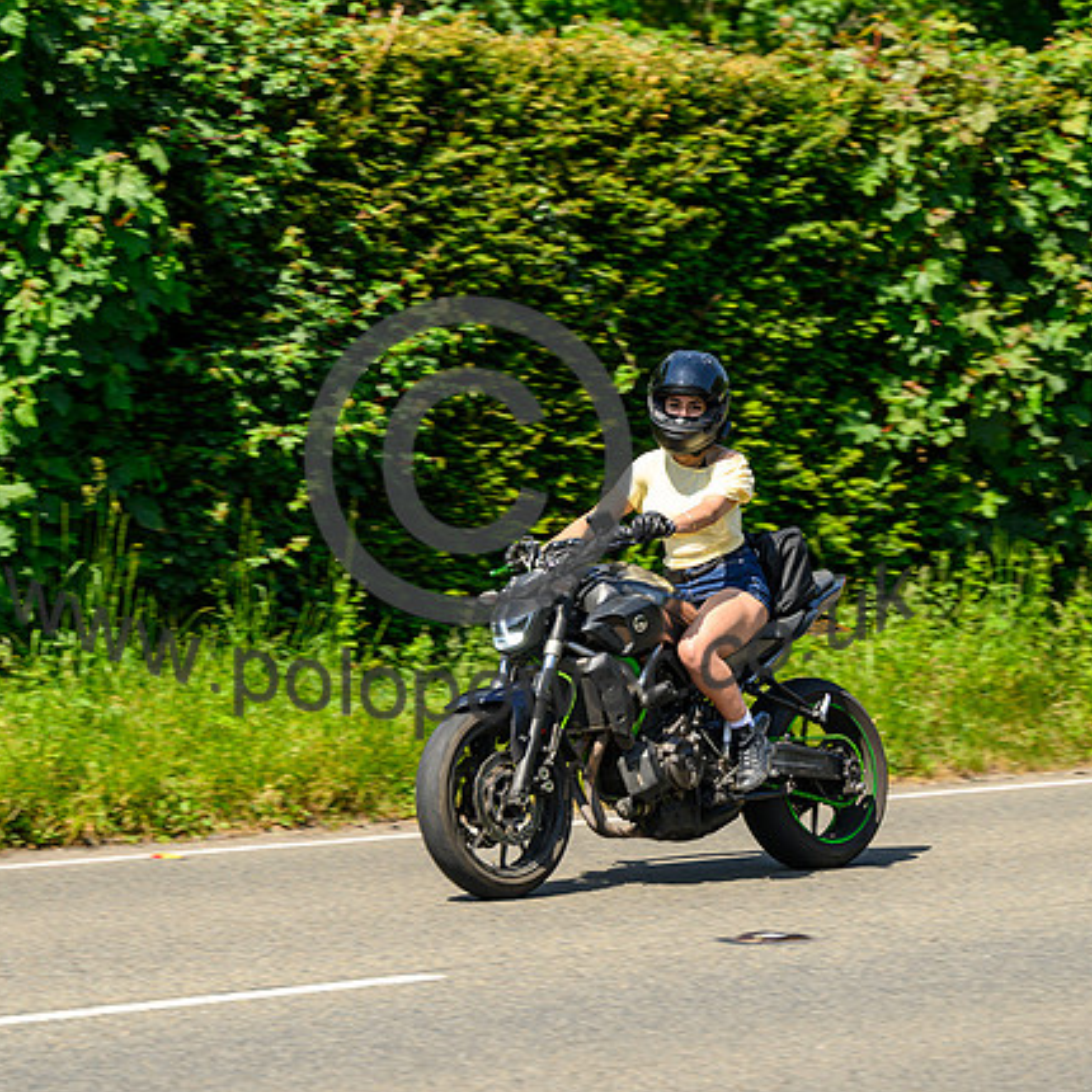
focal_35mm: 121
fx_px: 4319
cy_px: 550
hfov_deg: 14.4
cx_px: 460
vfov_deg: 14.4
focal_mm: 73
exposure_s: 1/640
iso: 64
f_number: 3.2
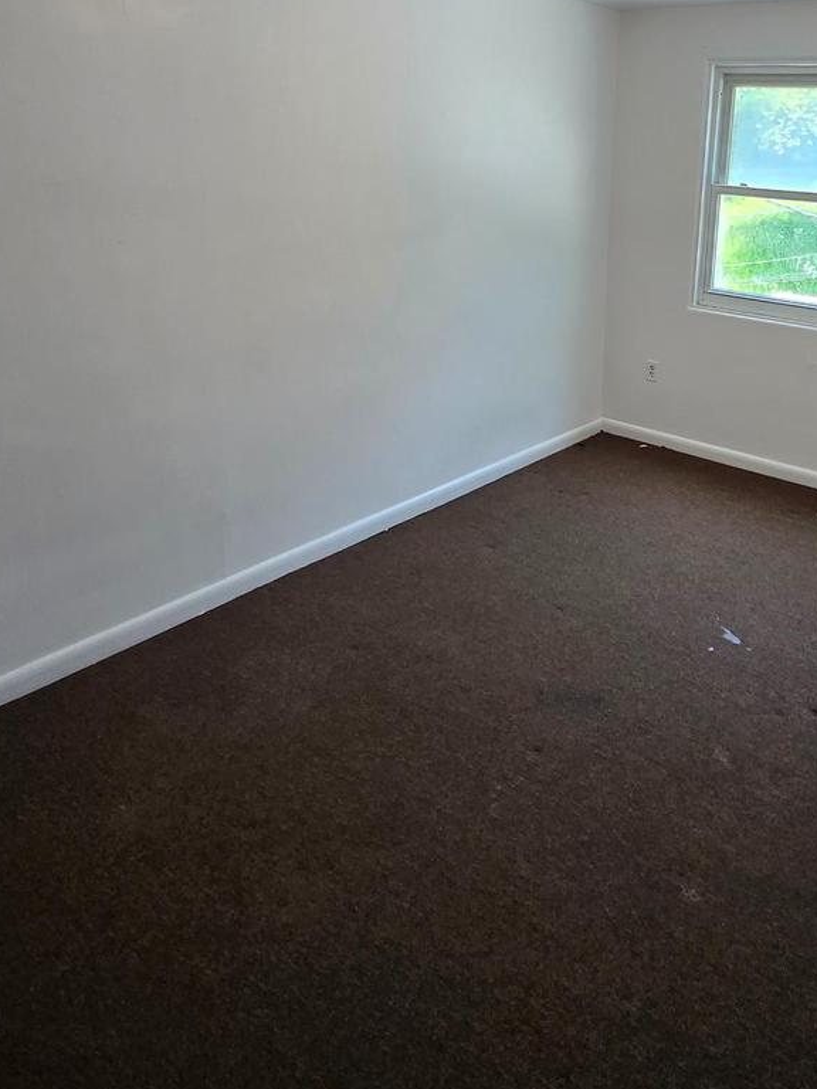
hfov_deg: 51.6
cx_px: 574
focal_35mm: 26
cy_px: 350
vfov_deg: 65.3
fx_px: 818
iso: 64
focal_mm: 1.7
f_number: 2.2
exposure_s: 1/60
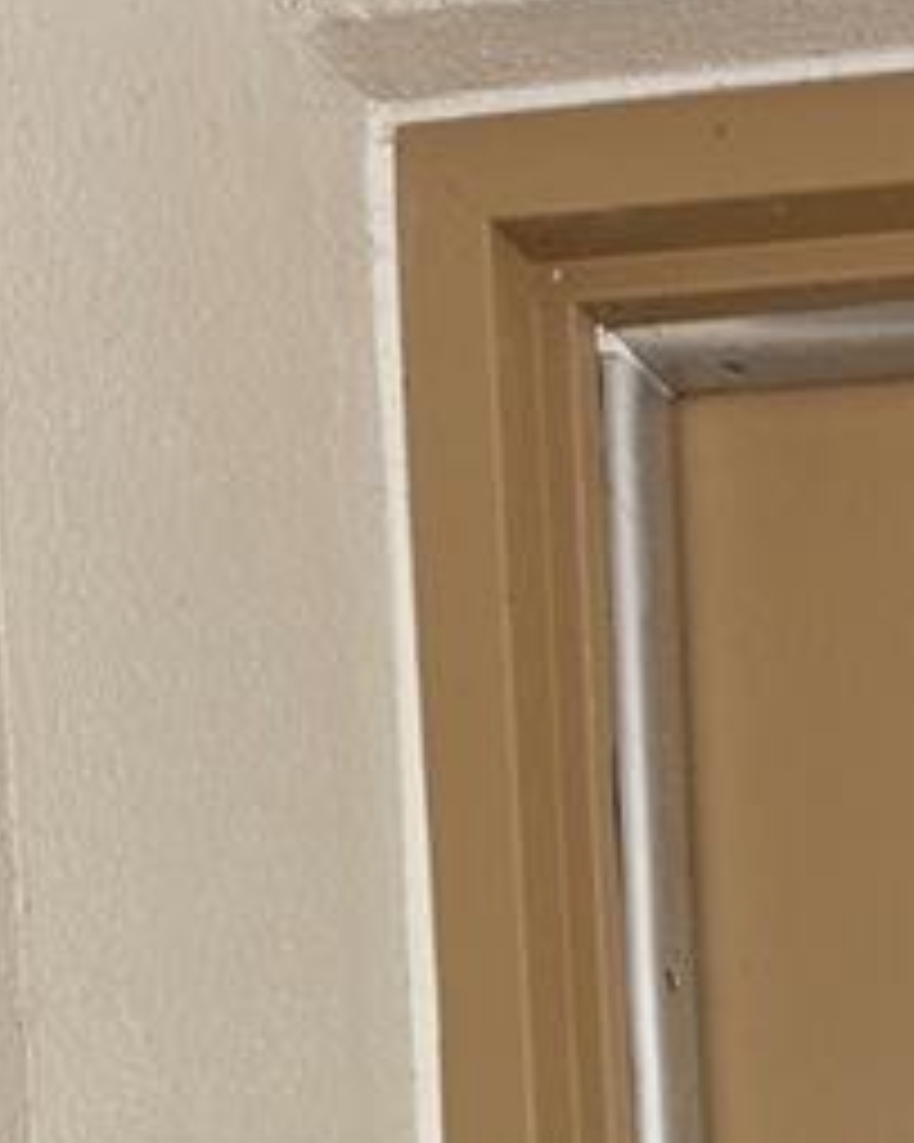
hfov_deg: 12.8
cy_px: 2102
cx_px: 1787
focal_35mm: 106
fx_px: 3586
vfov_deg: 15.4
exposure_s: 1/180
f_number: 1.8
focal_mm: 5.4
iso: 40
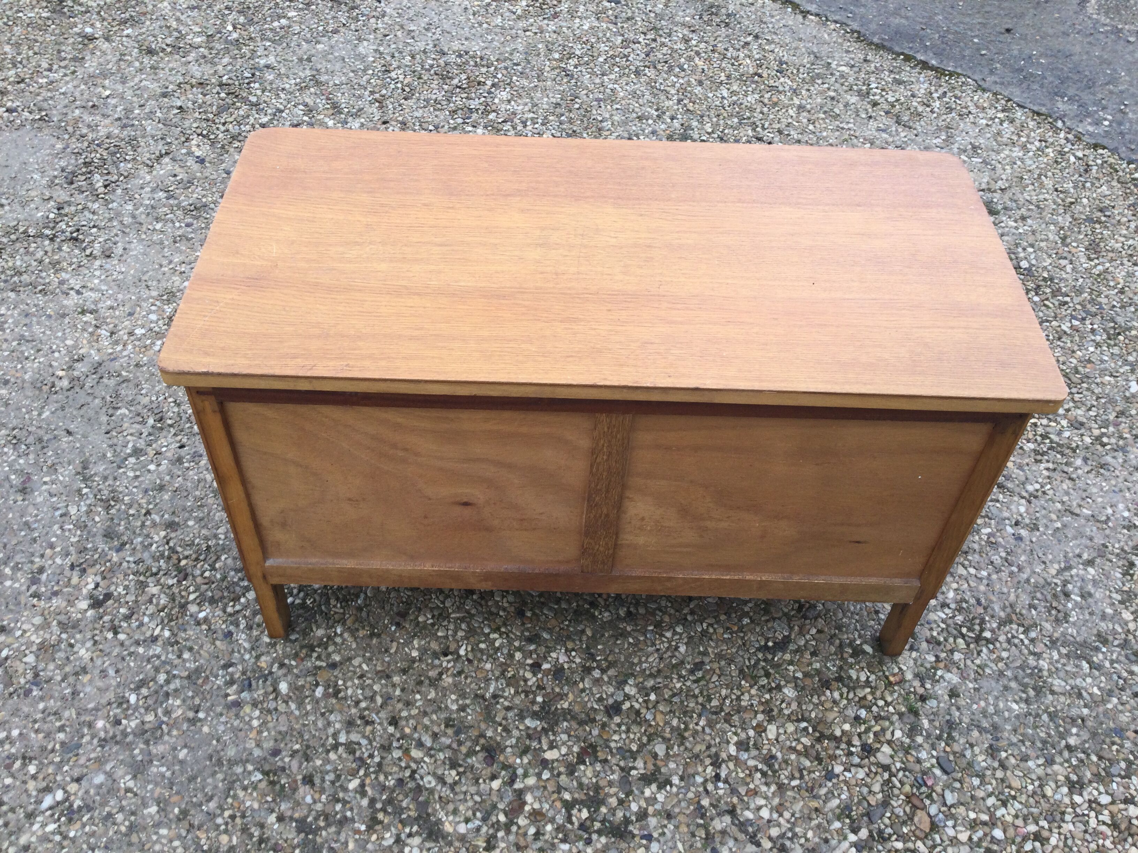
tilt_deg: -48.4
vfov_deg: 45.4
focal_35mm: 31
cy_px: 426
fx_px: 1019
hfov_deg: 58.4
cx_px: 569
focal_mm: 3.3
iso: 32
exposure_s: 1/100
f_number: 2.4
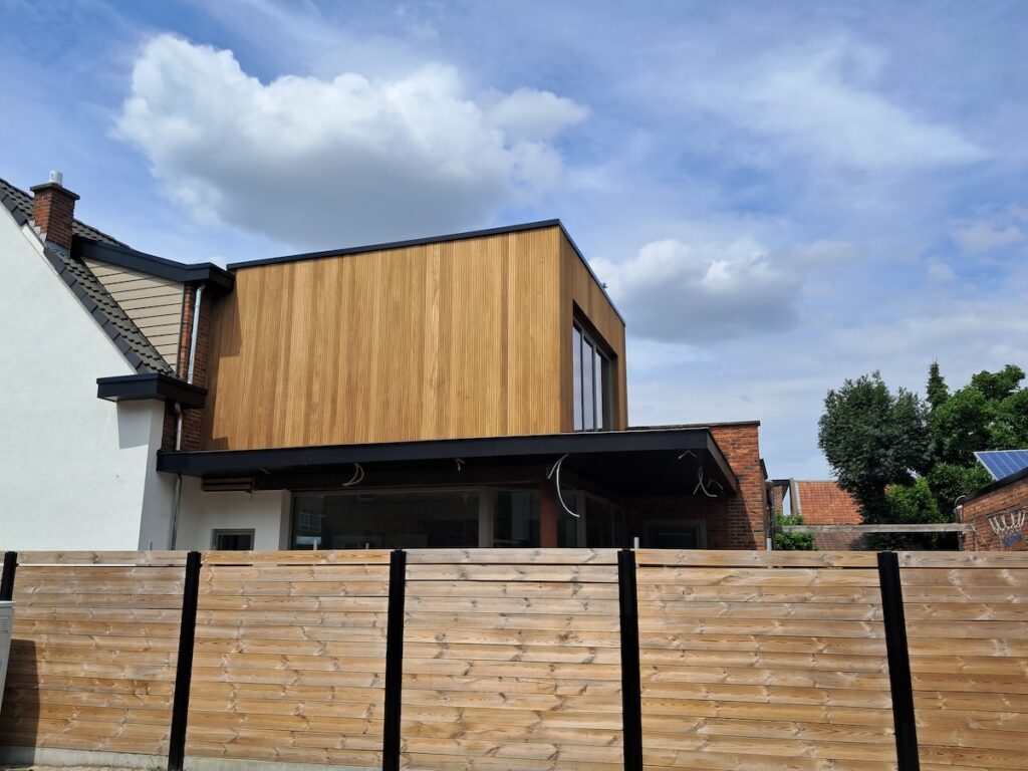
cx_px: 514
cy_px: 386
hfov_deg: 65.3
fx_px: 802
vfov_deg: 51.4
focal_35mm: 27
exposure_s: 1/835
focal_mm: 4
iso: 50
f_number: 1.8
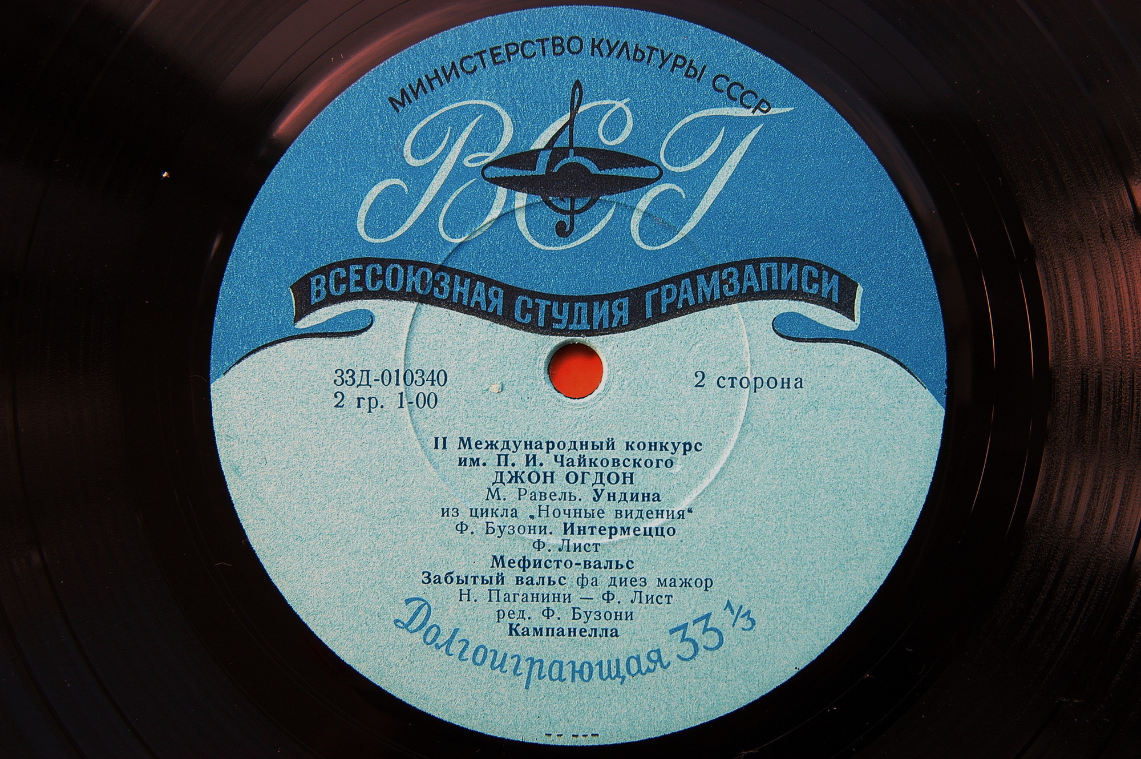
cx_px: 570
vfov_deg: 25.7
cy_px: 380
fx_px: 1663
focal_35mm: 52
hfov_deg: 37.9
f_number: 5.6
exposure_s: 1/125
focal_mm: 35
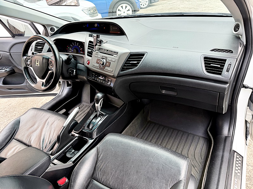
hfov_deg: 71.6
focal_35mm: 24
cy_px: 94
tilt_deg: -33.2
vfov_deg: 56.8
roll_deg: +8.4
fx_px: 175
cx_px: 126
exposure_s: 1/144
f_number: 1.78
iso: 64
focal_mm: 6.76
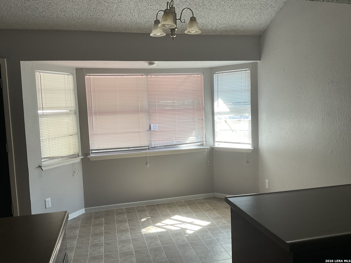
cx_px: 176
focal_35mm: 29
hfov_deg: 61.7
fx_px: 294
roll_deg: +2.6
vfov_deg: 48.2
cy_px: 132
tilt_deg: -3.2
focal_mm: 3
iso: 50
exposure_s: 1/122
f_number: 1.8
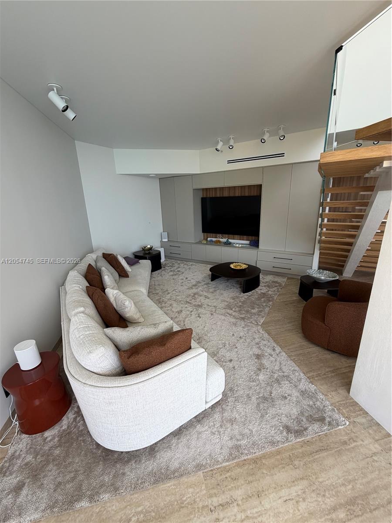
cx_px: 196
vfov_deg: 102.1
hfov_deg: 85.7
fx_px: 211
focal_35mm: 14
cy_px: 262
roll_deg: +1.9
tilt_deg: -16.0
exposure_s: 1/121
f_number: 2.2
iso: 80
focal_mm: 2.22
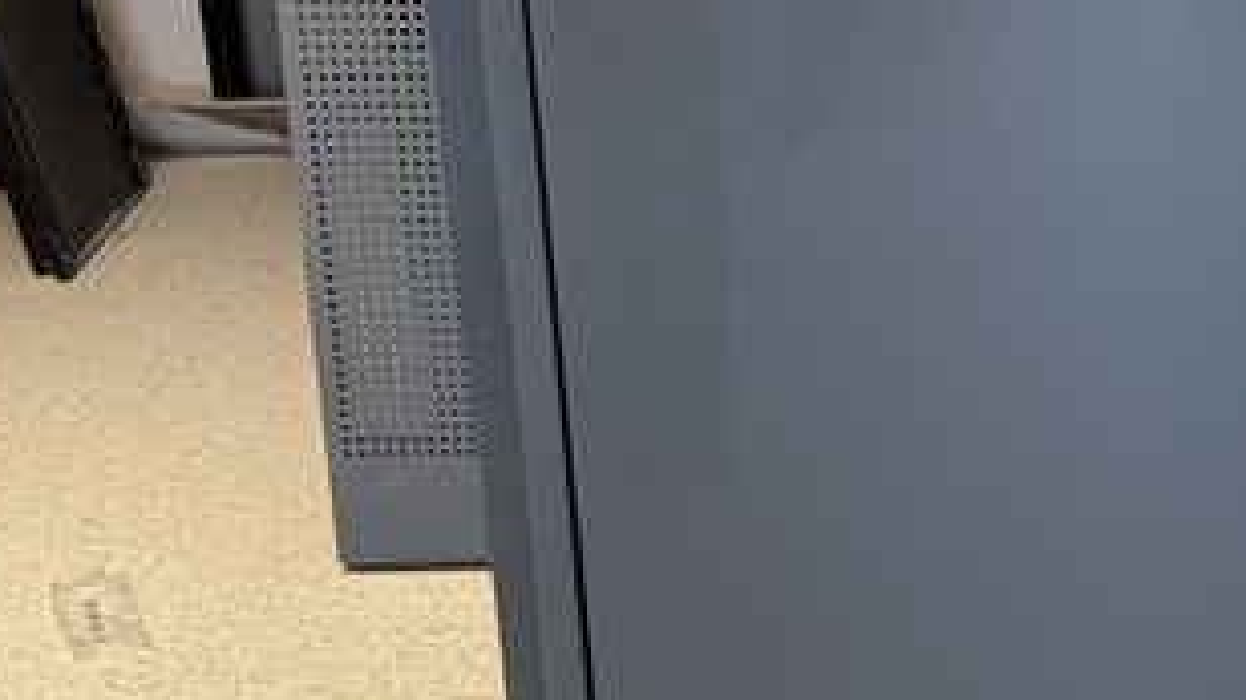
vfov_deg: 17.3
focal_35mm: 68
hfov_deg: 30.1
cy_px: 712
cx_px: 1028
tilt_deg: -28.7
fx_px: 2246
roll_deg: -0.5
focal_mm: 6.76
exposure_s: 1/60
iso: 320
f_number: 1.78
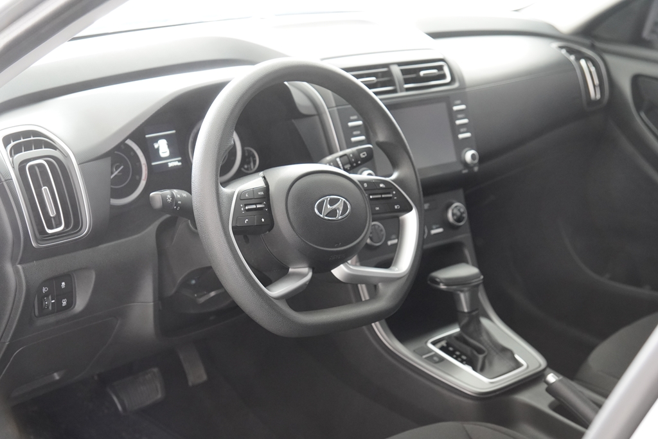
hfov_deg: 38.9
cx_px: 329
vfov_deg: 26.5
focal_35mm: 51
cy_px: 220
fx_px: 932
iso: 1600
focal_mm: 34
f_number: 4
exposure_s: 1/60
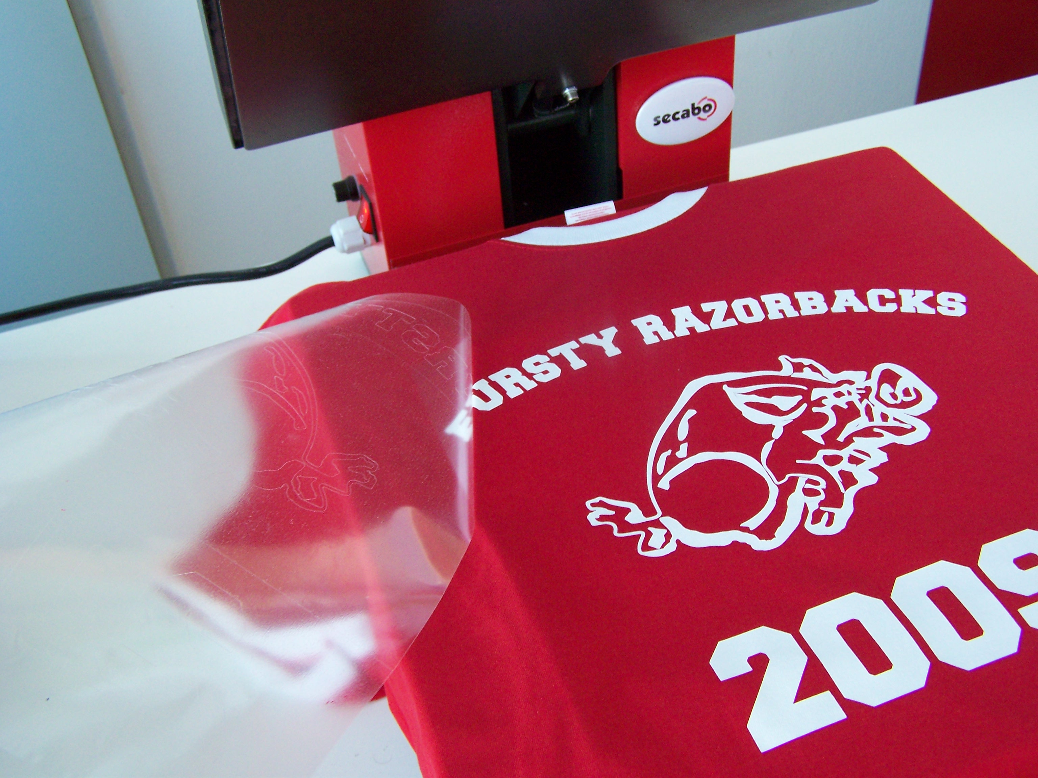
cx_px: 519
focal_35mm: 38
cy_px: 389
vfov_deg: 37.7
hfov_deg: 49.0
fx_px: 1139
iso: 160
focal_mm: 6.3
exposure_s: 1/20
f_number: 2.8
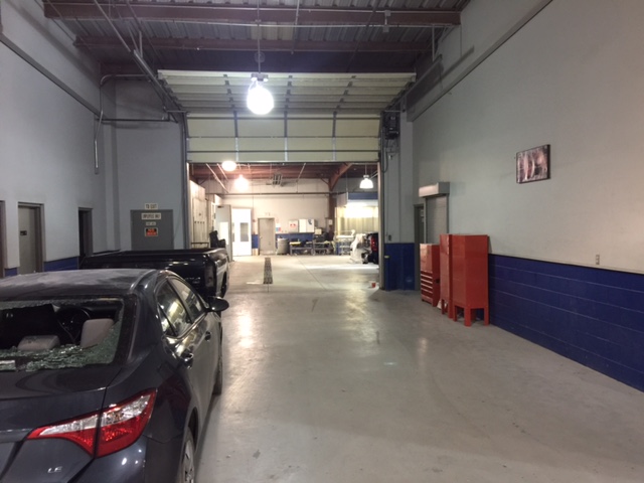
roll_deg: -0.4
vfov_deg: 48.2
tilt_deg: -1.9
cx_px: 322
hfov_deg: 61.7
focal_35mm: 29
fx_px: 540
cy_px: 242
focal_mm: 4.15
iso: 80
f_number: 2.2
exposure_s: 1/15
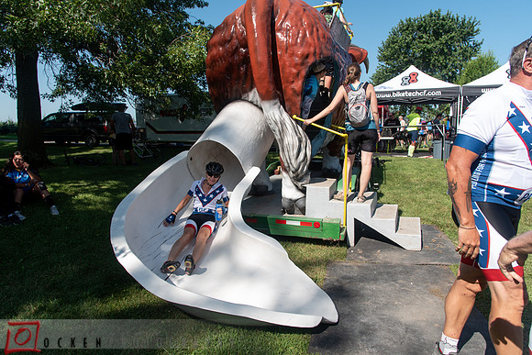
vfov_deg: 53.2
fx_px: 355
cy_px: 178
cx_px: 266
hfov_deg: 73.7
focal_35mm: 24
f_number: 5.6
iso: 200
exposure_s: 1/500
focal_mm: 24
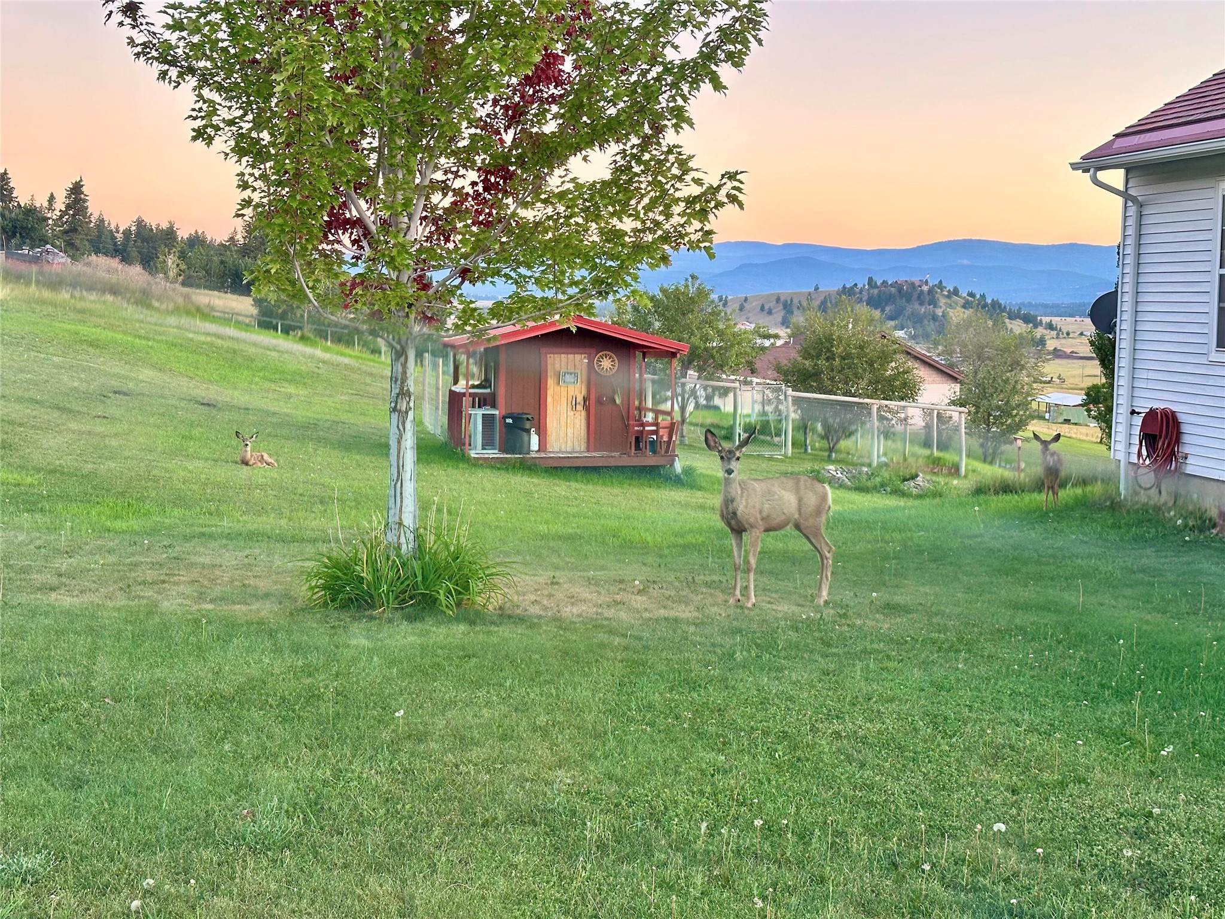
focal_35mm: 48
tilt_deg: -5.2
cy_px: 460
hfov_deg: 39.7
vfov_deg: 30.3
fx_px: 1699
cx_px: 612
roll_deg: -0.7
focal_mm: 6.86
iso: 80
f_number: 1.78
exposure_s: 1/62
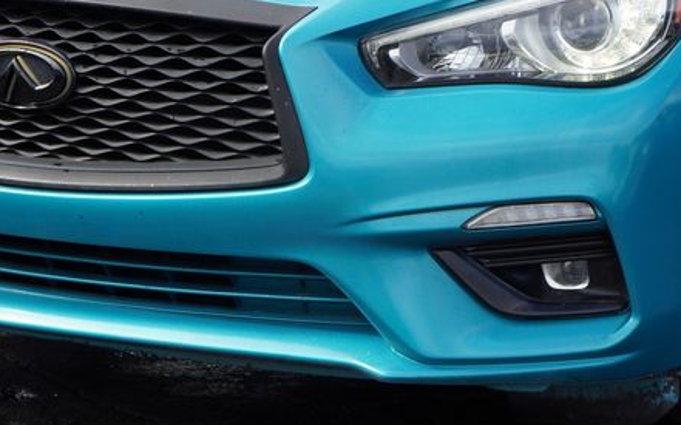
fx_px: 2184
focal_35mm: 118
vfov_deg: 11.1
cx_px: 417
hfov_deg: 17.7
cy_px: 155
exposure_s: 1/160
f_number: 10
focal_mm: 53
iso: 200
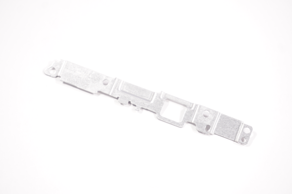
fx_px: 571
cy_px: 97
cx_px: 146
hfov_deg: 28.7
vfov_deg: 19.3
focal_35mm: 70
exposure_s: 1/160
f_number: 5.6
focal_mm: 47
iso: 1000
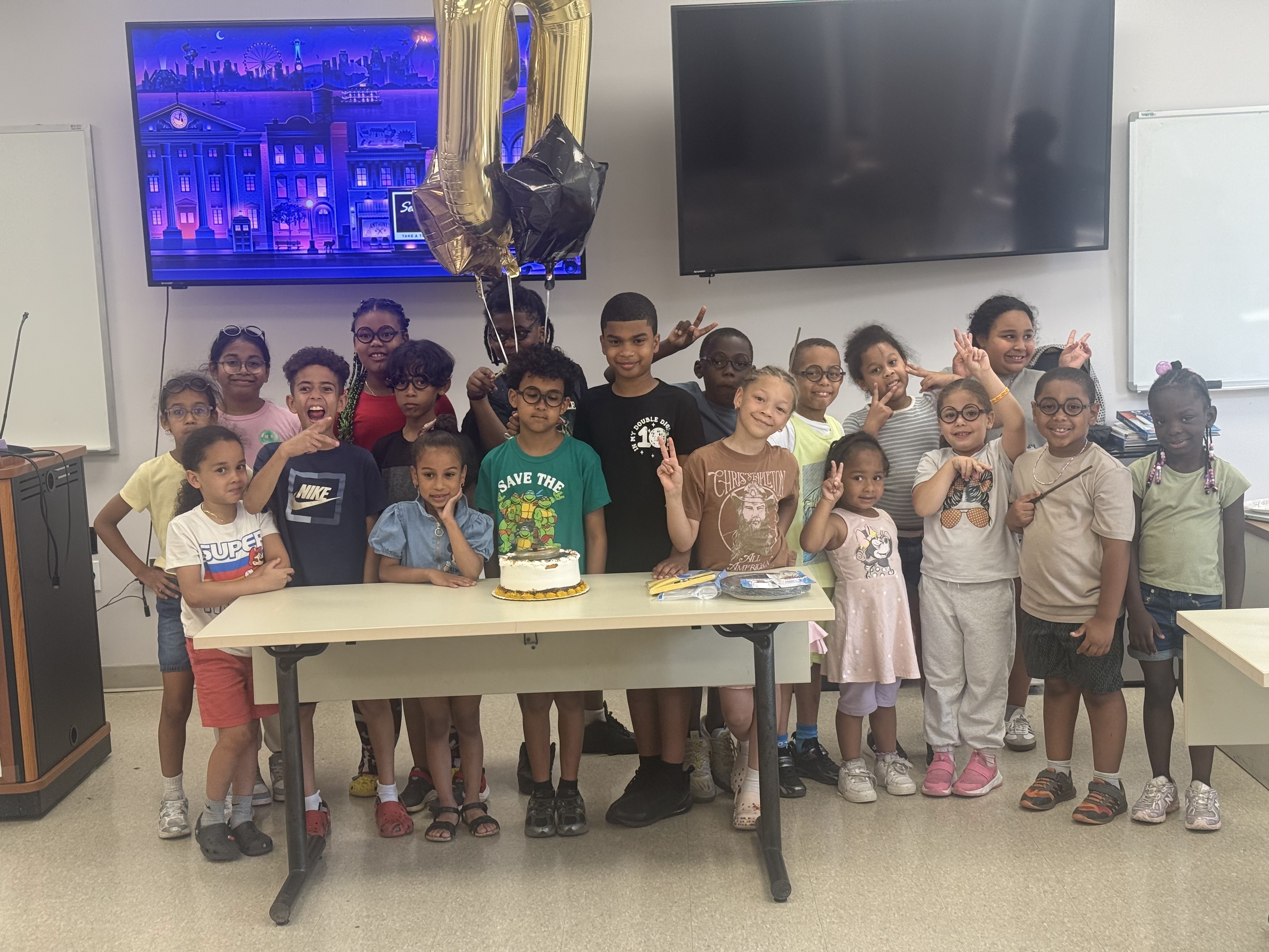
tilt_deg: -6.2
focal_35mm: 48
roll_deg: +2.9
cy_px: 476
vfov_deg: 30.3
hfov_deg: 39.7
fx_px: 1760
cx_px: 634
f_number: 1.78
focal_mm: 6.76
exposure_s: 1/120
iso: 100
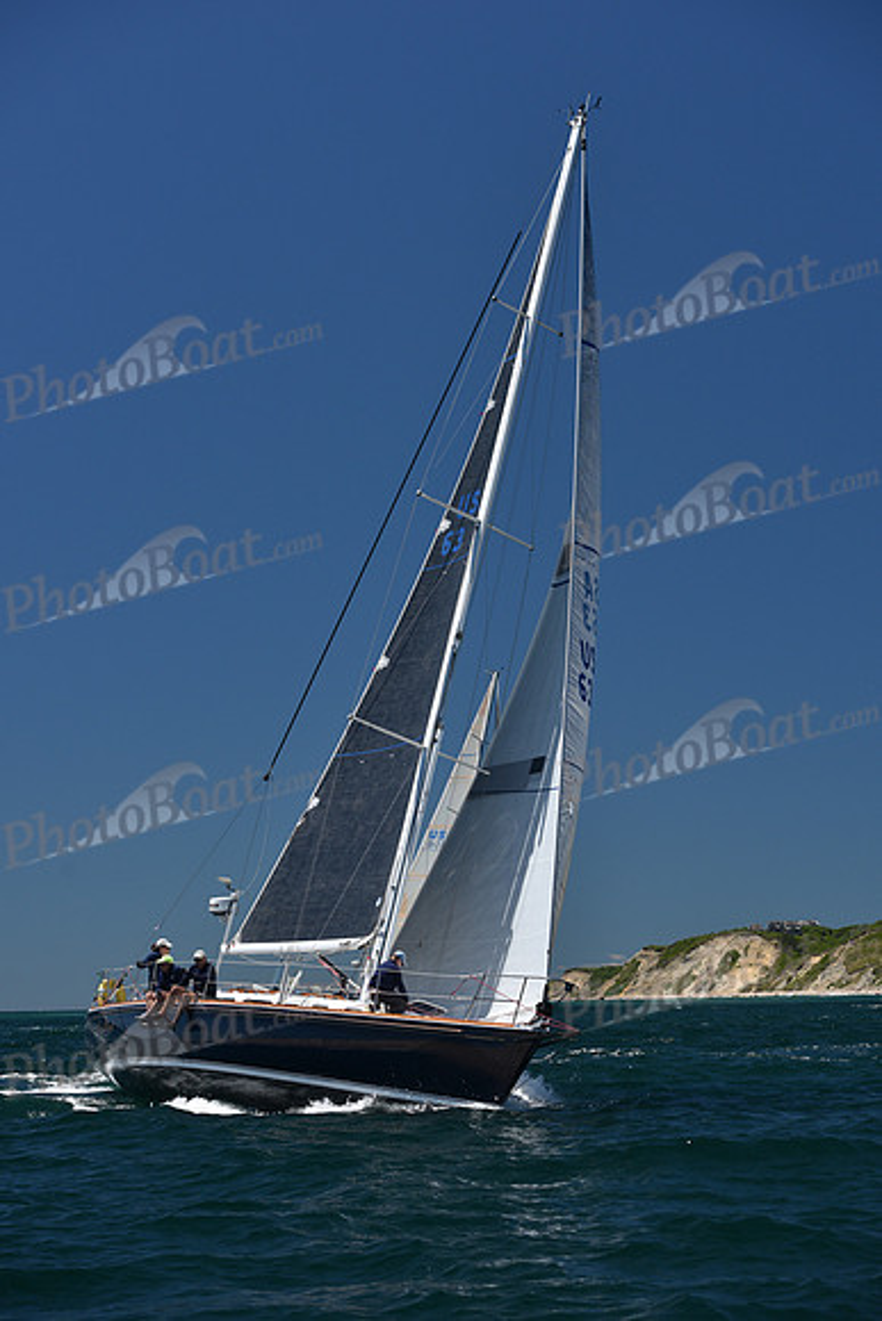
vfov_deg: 28.8
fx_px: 2571
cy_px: 660
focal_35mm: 70
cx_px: 441
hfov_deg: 19.5
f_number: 5.6
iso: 250
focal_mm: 70
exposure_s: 1/800
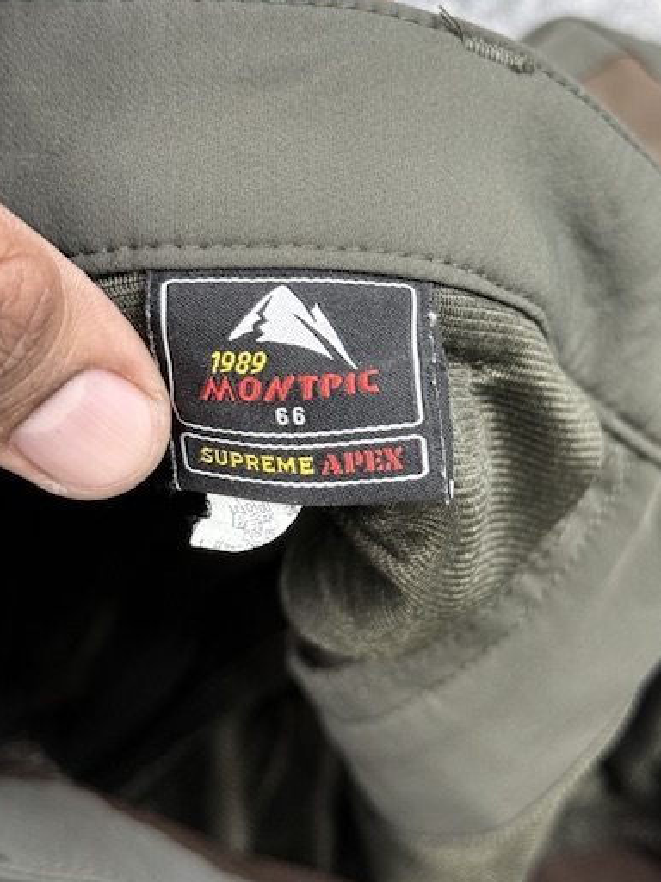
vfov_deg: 32.1
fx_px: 1528
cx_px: 398
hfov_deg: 24.4
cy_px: 345
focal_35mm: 60
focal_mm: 6.76
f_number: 1.78
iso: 64
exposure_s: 1/50
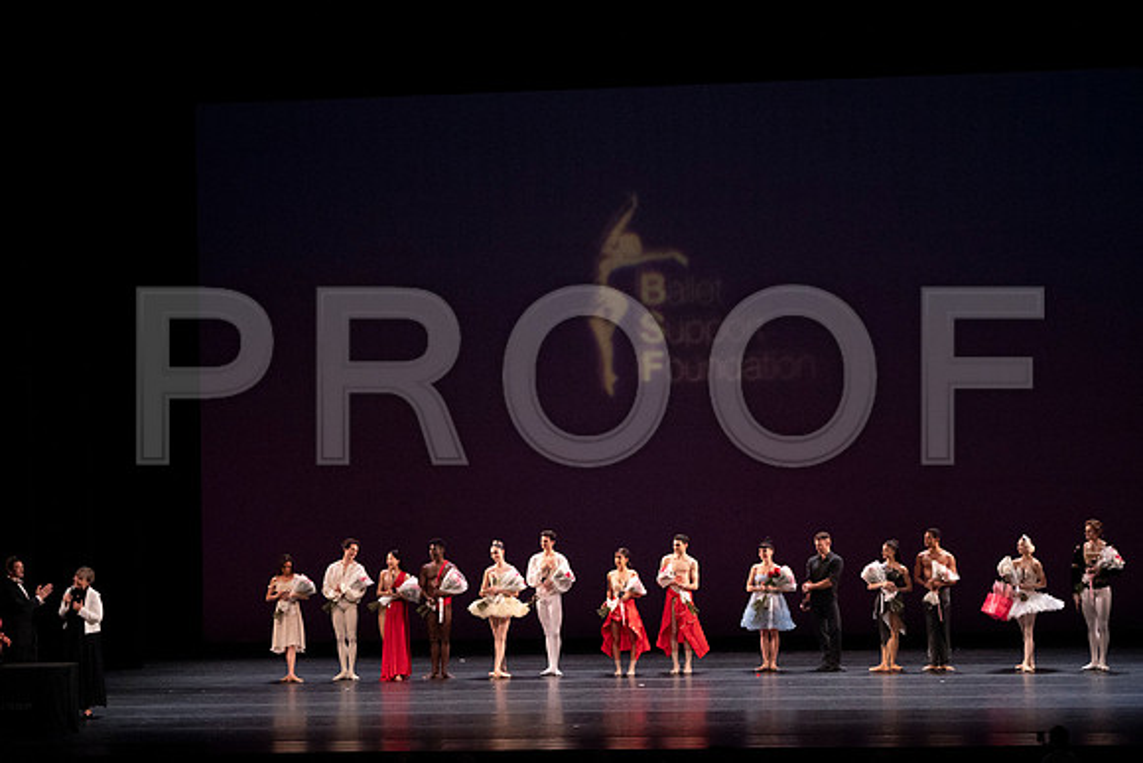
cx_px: 572
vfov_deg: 13.7
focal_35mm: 100
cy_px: 382
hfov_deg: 20.4
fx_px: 3176
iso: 12800
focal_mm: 100
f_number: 10
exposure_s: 1/320
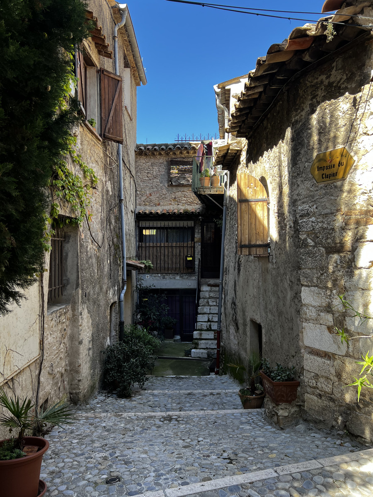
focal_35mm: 26
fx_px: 374
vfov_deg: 67.3
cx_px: 186
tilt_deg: +0.8
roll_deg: -0.2
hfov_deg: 53.1
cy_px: 248
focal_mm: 5.7
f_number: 1.5
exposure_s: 1/347
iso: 50
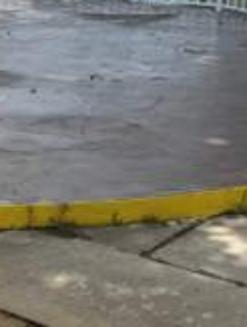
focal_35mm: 94
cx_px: -86
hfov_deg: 15.0
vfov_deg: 20.4
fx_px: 891
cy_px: 38
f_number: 1.78
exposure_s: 1/4049
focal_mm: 6.76
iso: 80
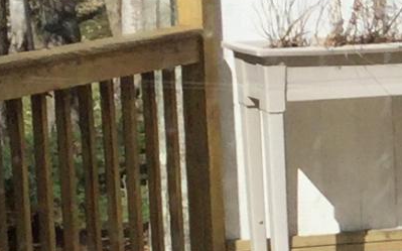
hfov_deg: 8.2
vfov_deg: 5.3
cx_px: 743
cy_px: 202
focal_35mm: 247
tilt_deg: -13.4
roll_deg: +0.6
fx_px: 2705
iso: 25
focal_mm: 3.3
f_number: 2.4
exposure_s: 1/1942
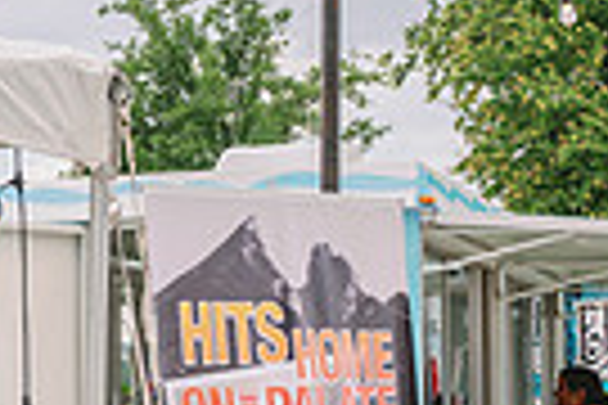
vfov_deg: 10.8
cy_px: 338
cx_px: -410
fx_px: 2145
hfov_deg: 14.6
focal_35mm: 127
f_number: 5.6
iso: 200
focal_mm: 29.5
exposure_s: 1/320
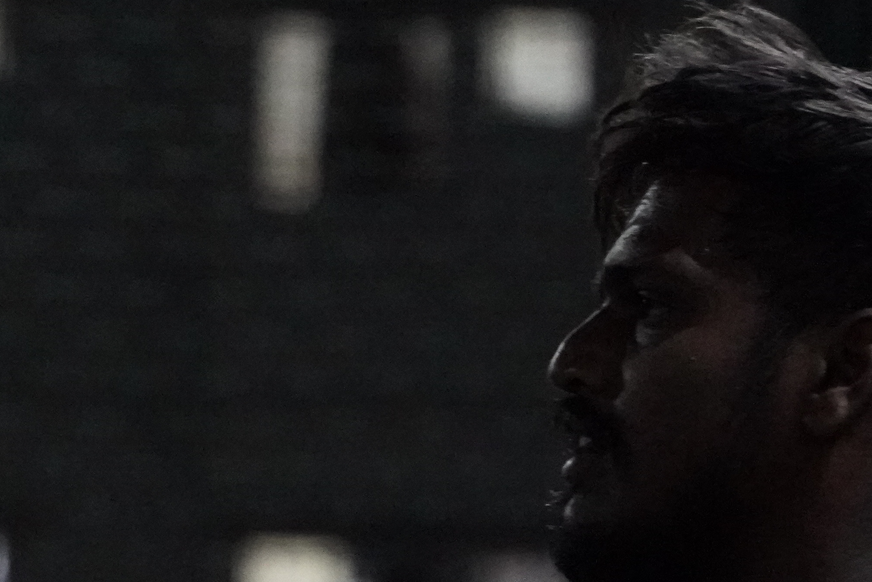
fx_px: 15733
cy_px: 570
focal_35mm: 649
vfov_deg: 2.1
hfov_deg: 3.2
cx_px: 208
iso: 8000
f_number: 5.6
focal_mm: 145
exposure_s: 1/125
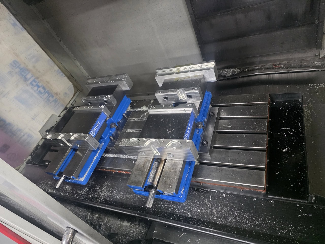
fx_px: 216
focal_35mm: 23
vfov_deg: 58.9
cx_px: 162
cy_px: 122
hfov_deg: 73.9
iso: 1600
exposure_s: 1/120
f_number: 1.7
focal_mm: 6.3
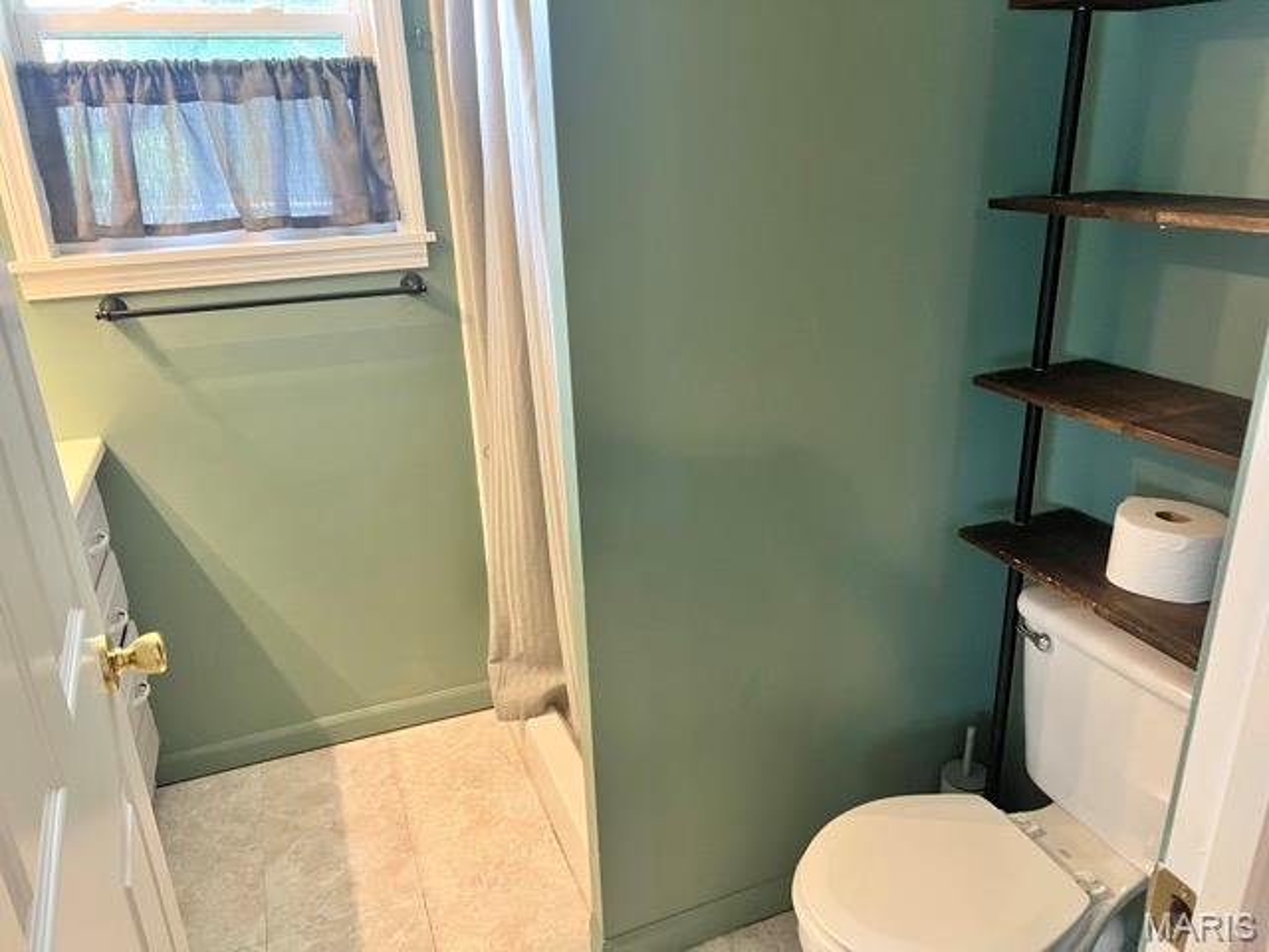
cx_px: 634
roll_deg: +2.2
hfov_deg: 67.3
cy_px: 476
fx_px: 953
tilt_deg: -22.4
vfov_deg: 53.1
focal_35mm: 26
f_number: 1.5
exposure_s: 1/60
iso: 400
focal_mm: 5.7
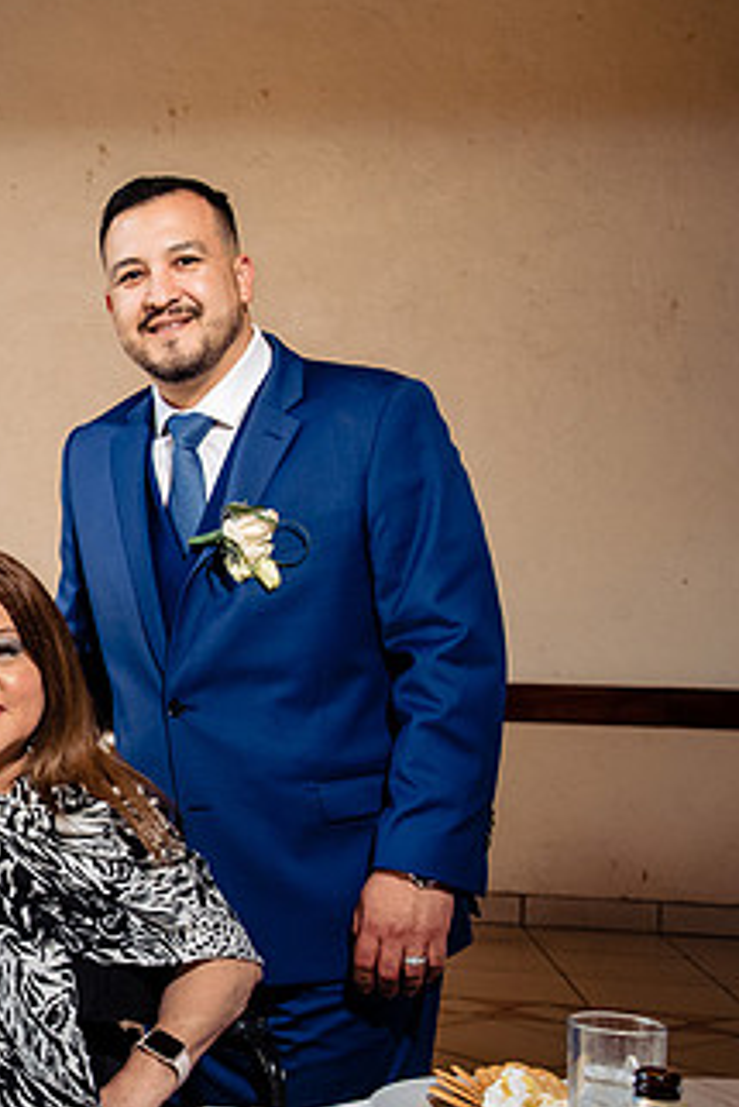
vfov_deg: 31.8
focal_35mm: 63
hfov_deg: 19.9
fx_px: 1938
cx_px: -213
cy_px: 648
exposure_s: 1/125
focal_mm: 35
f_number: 7.1
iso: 2000
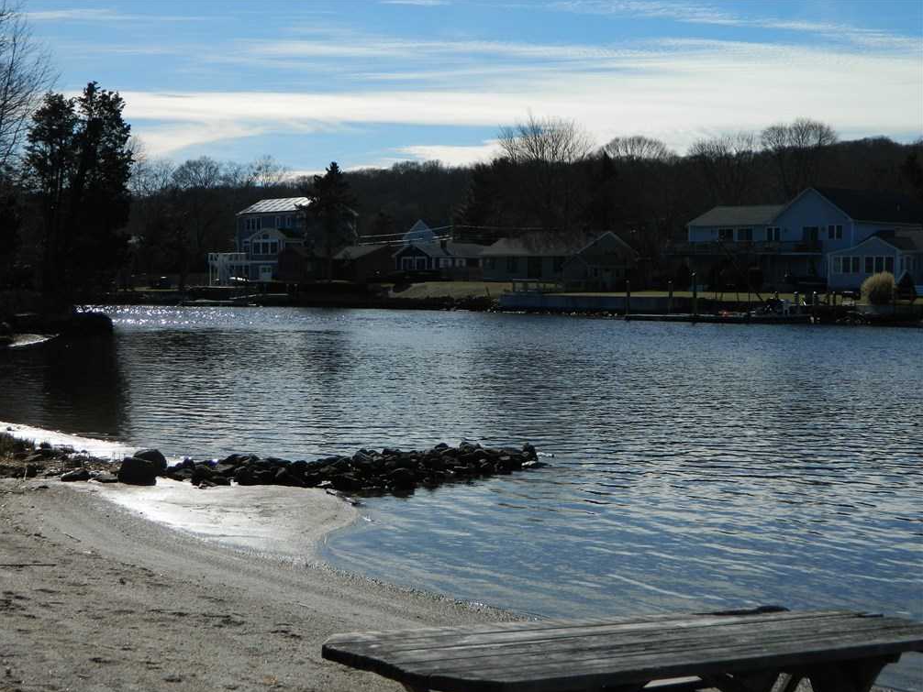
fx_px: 1547
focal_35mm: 58
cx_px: 454
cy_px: 350
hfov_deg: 33.2
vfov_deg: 25.2
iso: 80
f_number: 10.7
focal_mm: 10.2
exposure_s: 1/250
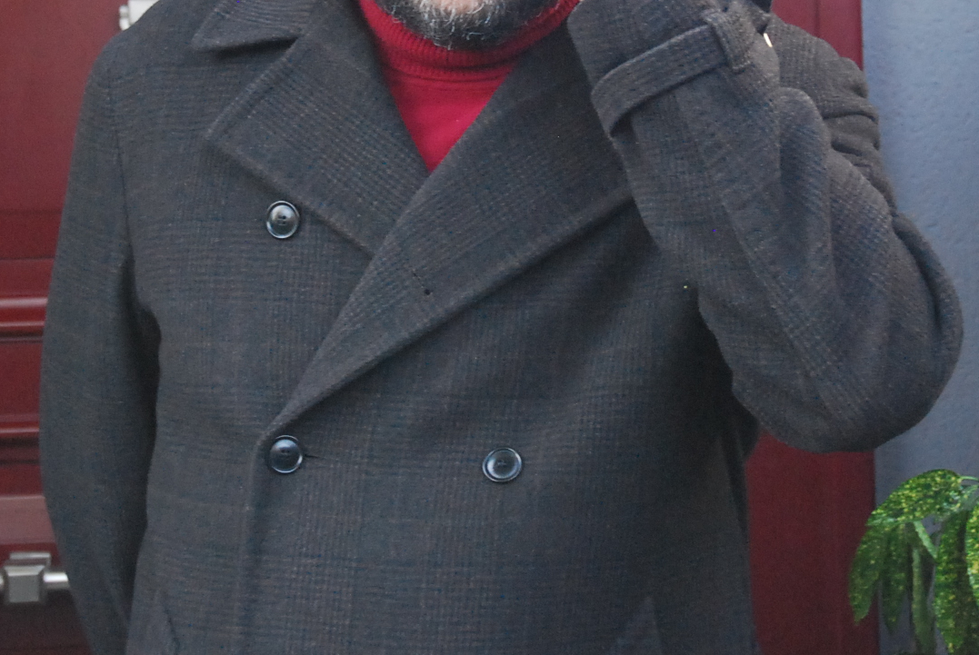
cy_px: 67
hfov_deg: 16.5
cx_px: 486
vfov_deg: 11.0
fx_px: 3376
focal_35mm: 124
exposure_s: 1/60
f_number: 5.6
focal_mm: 46
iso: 1600
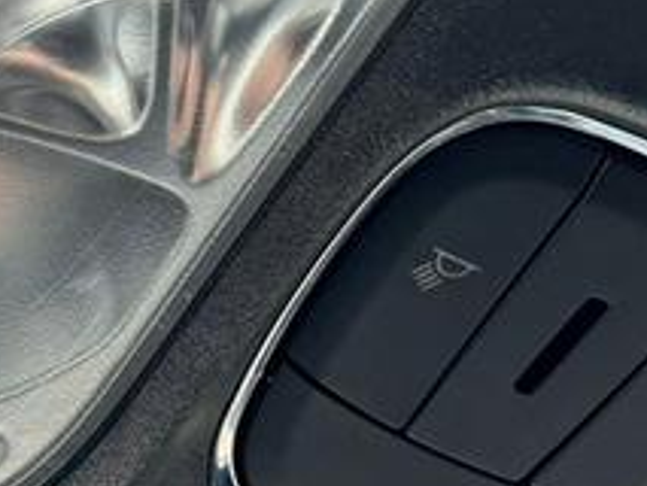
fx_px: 2693
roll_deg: -1.0
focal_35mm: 144
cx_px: -122
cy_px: 665
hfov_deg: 13.3
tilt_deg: +38.5
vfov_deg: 10.1
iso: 80
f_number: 1.78
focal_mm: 6.76
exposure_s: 1/633
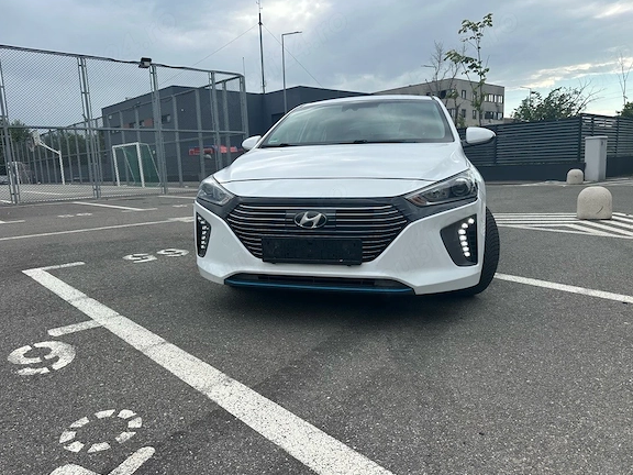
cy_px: 242
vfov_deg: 54.9
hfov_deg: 69.4
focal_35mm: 25
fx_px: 457
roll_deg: +2.2
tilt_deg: -9.7
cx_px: 320
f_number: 1.78
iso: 80
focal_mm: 6.86
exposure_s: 1/2660
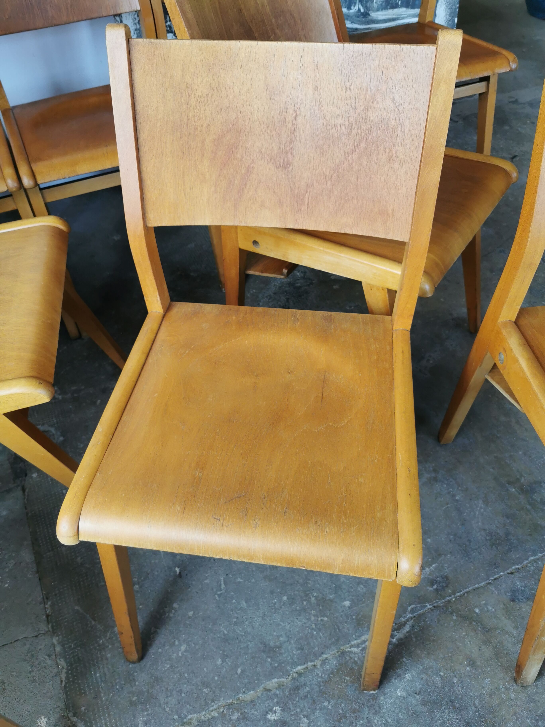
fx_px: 567
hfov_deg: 51.4
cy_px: 364
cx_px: 272
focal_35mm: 27
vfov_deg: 65.3
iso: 64
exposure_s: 1/120
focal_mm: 5.56
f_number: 1.6
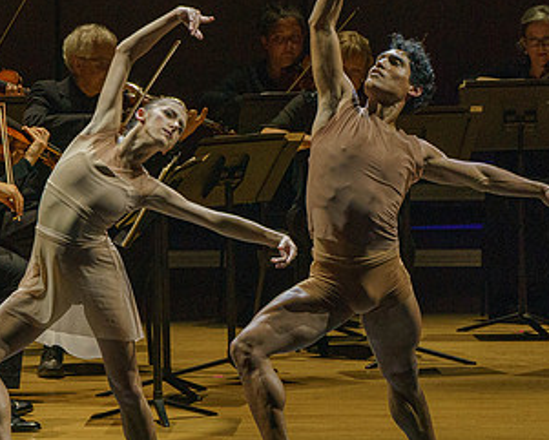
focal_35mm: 560
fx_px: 9102
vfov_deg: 2.8
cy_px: 185
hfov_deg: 3.5
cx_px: 259
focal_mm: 268
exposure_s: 1/250
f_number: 13
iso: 4000
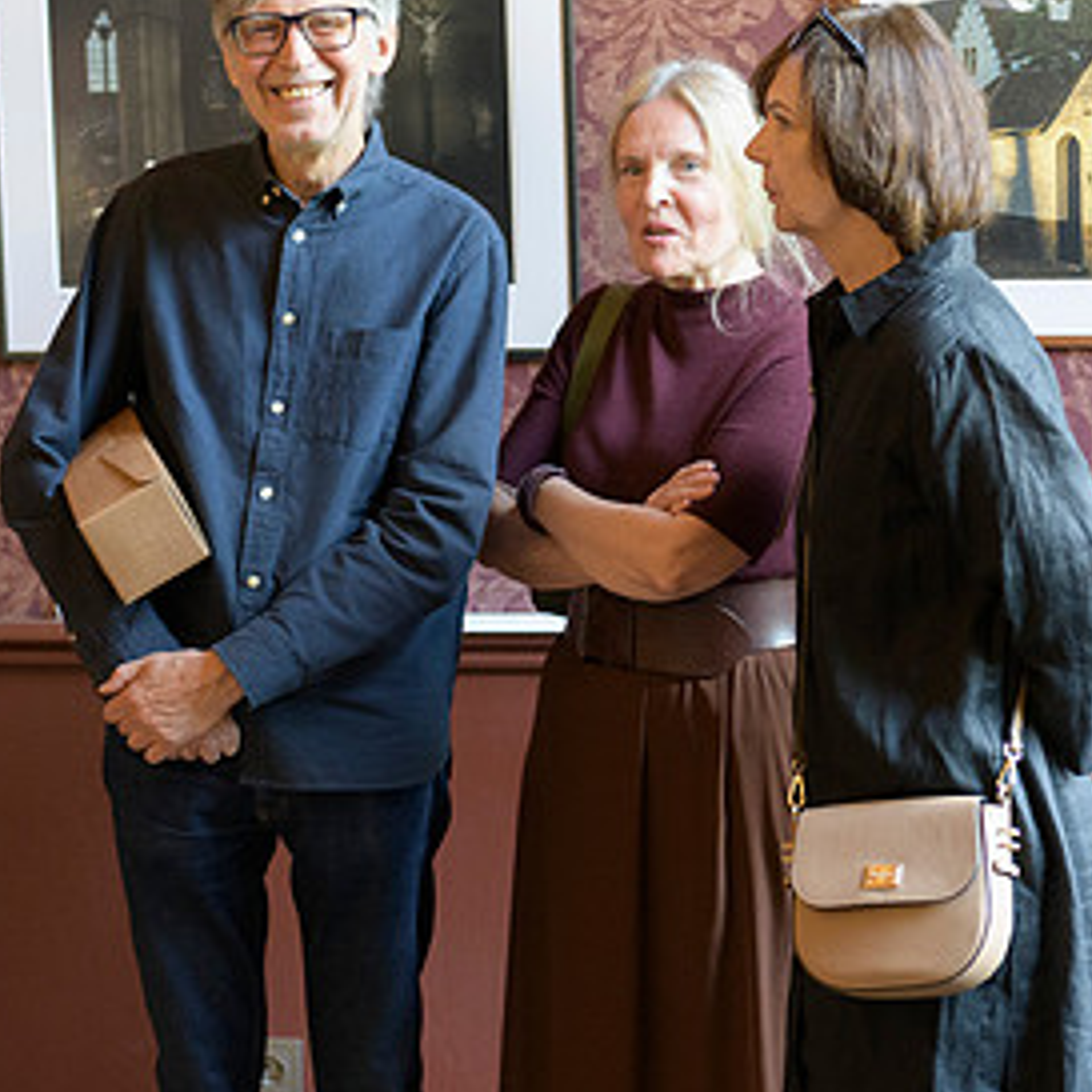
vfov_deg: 16.4
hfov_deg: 16.4
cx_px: 652
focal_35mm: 106
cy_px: 478
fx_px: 3783
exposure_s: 1/100
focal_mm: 48
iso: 2200
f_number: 3.5
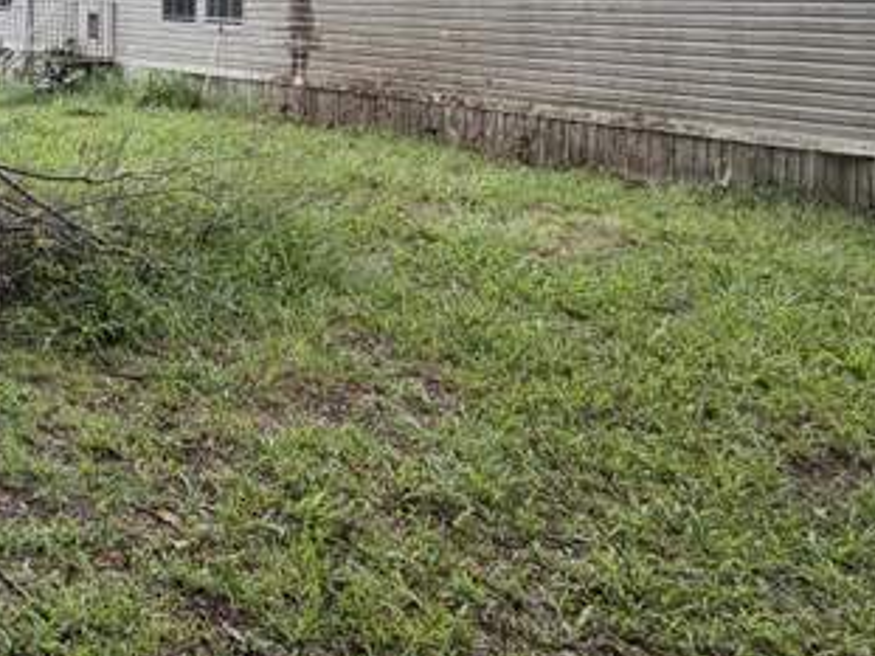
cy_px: 56
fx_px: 910
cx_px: -11
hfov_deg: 43.5
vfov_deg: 36.9
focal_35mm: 36
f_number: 2.2
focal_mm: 2.22
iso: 64
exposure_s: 1/164
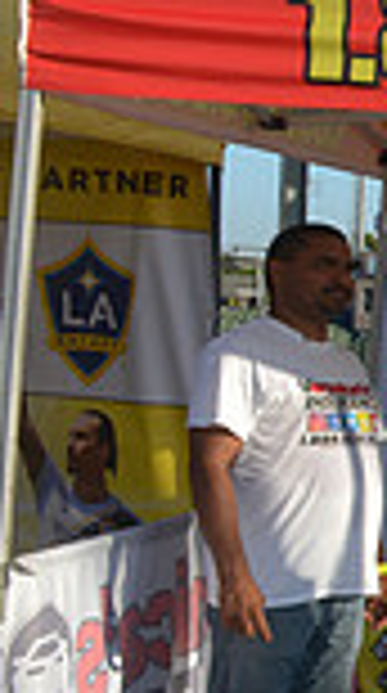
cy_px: 367
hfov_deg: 9.1
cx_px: 1296
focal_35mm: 95
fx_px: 1743
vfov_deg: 22.5
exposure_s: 1/400
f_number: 10
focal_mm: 24
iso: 200
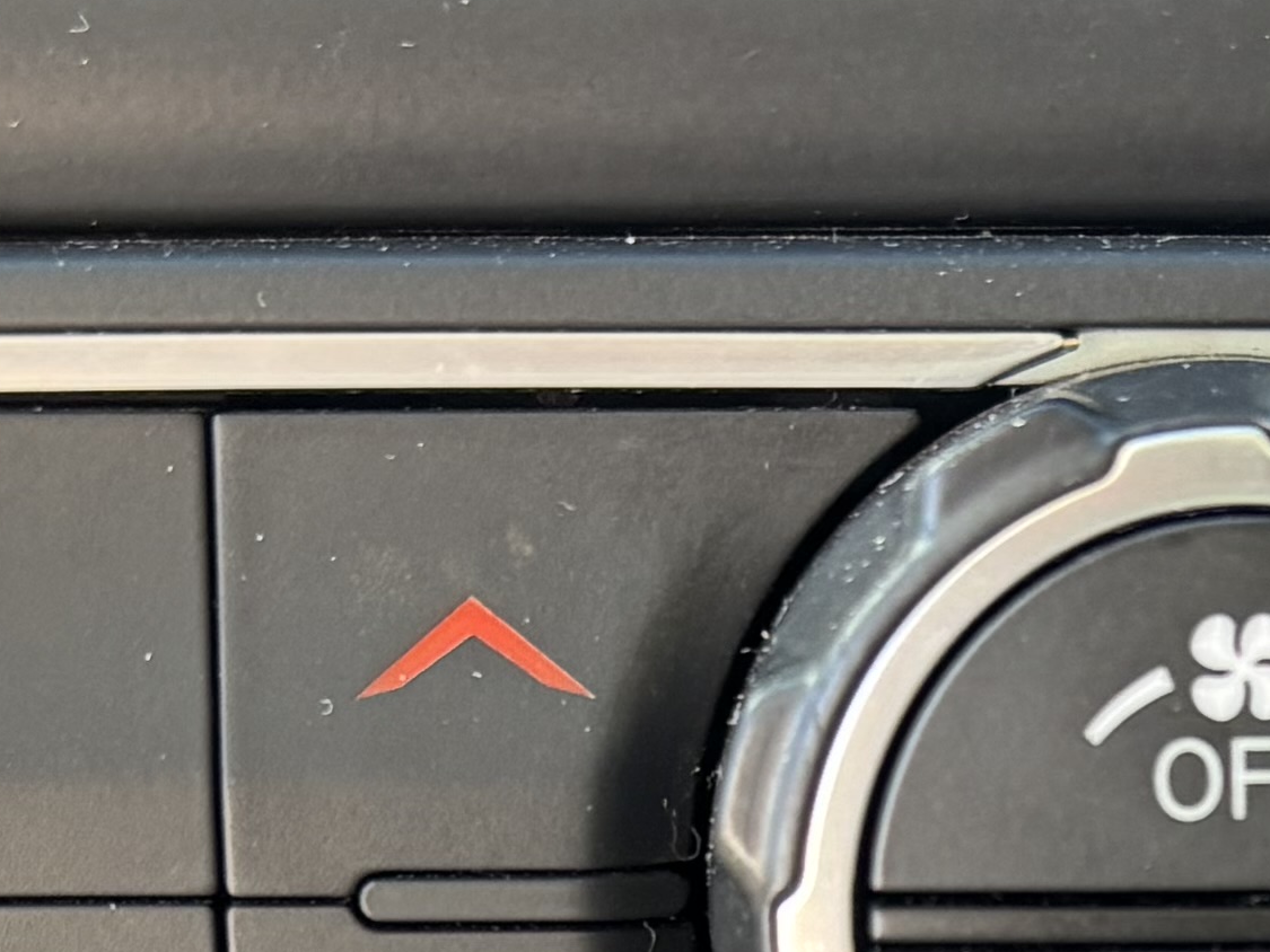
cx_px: 1130
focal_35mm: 132
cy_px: 1885
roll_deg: -1.5
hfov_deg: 14.8
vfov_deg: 10.4
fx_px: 4843
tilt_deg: -21.2
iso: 125
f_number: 1.6
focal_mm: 5.96
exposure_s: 1/79
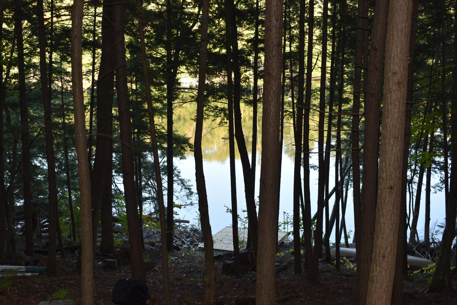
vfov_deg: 28.9
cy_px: 152
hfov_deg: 42.3
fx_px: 590
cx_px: 228
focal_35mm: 46
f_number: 5.6
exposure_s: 1/125
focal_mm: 31
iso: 320
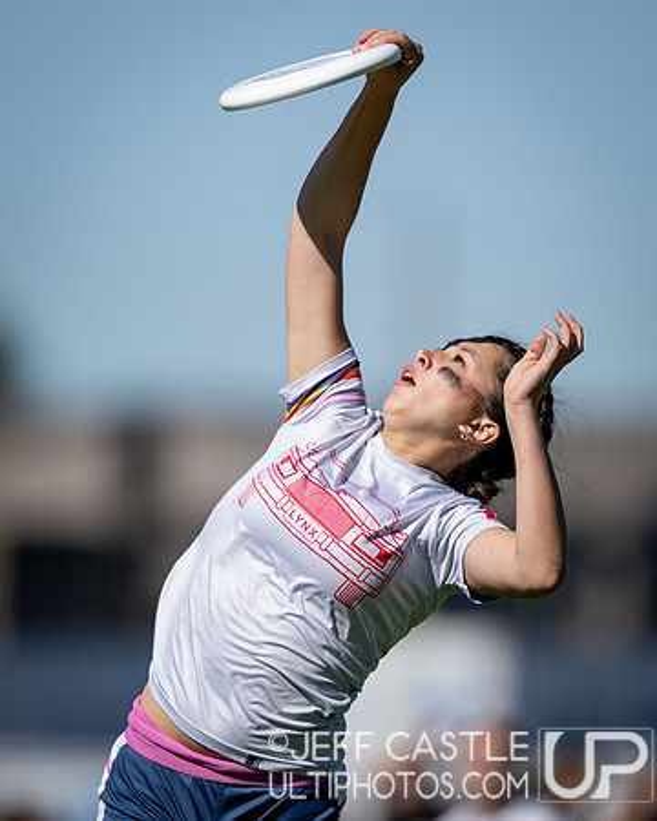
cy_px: 329
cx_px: 364
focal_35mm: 828
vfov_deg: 2.3
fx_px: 20115
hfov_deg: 1.9
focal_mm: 400
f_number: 2.8
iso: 64
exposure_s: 1/2500
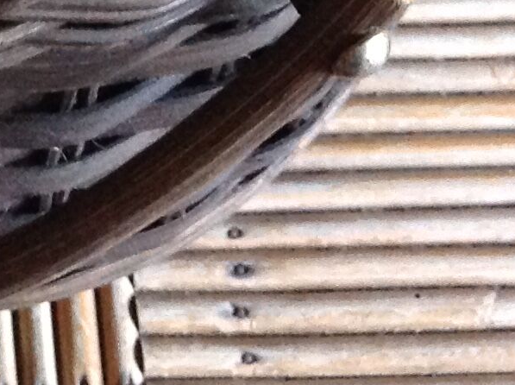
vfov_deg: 9.1
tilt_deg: -56.1
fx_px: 2258
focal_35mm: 152
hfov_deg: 12.5
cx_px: -226
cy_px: -423
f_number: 2.4
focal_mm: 4.28
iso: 320
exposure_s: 1/15
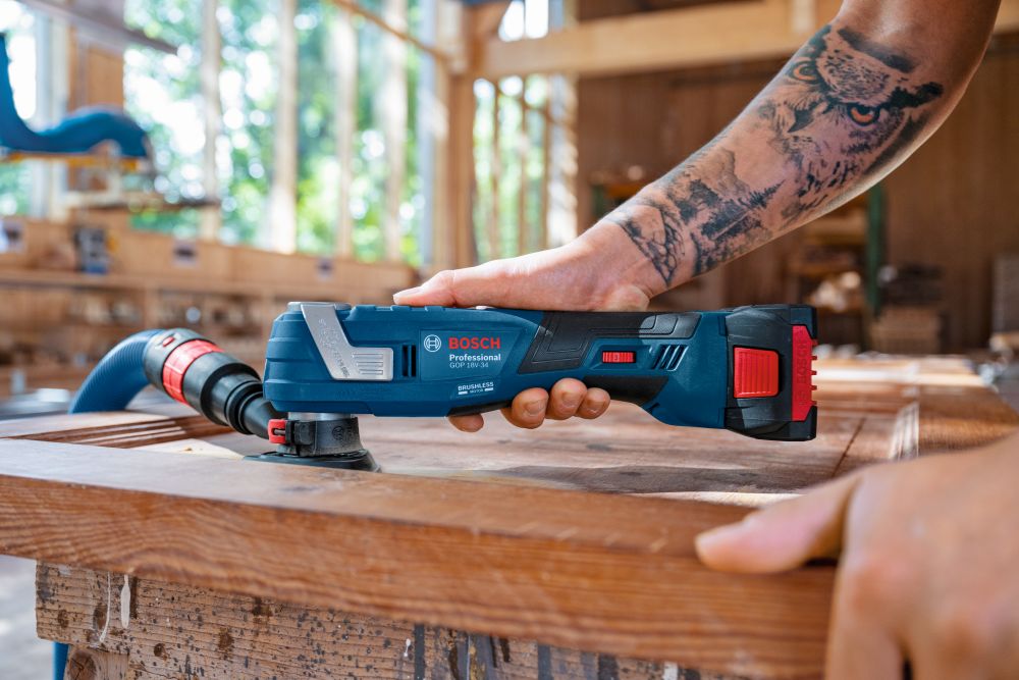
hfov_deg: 56.5
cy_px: 340
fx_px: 948
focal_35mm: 34
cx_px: 510
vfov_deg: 39.4
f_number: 4
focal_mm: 33.5
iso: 400
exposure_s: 1/100
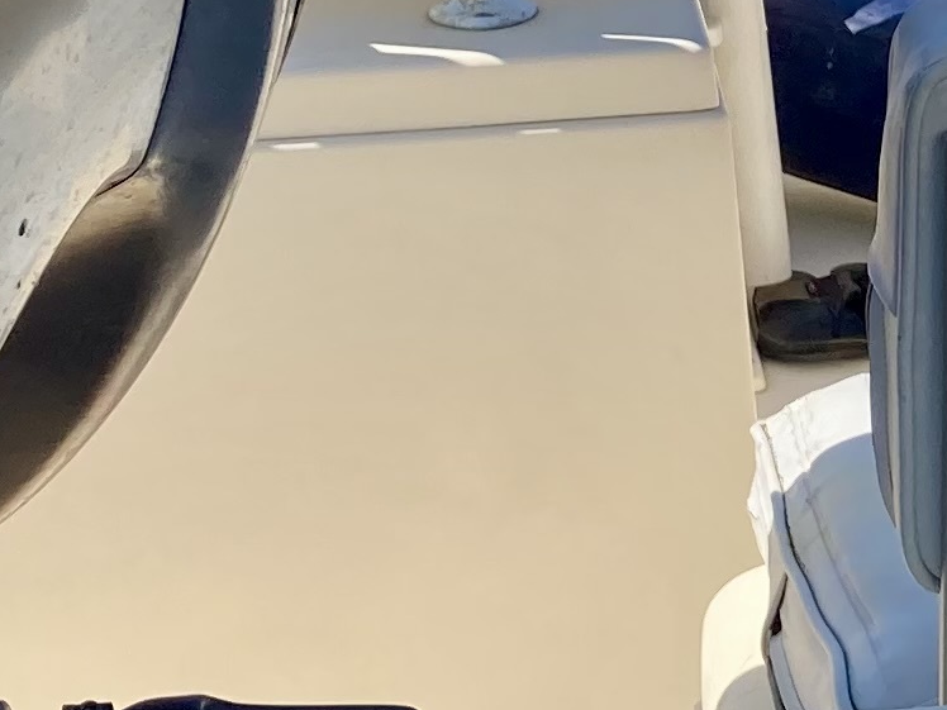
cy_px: -146
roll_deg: +0.8
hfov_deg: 12.6
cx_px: 1286
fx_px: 4131
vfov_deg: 9.7
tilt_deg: -6.7
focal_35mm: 151
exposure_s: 1/2433
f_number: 1.8
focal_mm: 3.99
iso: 25
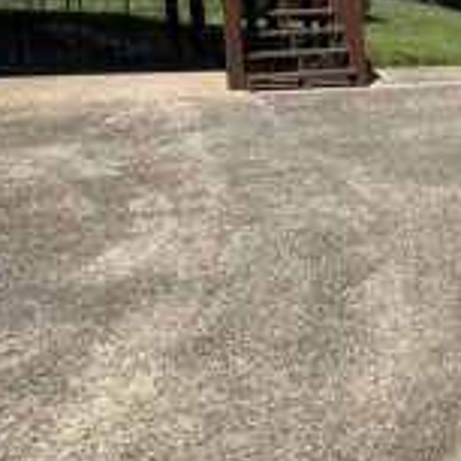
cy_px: 80
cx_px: 666
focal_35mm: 54
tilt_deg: -9.5
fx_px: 814
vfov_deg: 30.7
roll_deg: -1.1
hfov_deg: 25.2
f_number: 2.2
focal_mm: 2.22
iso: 40
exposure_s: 1/1553
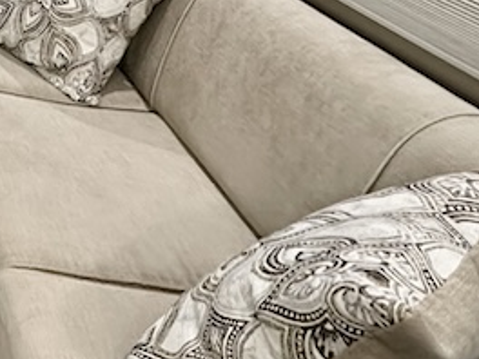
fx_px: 733
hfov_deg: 26.8
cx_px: -225
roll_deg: +0.9
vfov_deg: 25.3
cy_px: -47
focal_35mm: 53
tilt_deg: -18.4
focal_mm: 2.22
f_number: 2.2
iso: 800
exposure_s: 1/40
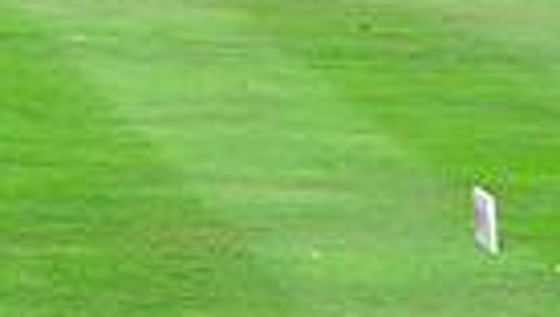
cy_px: -313
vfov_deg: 2.6
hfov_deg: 4.6
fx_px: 6824
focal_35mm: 459
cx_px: -503
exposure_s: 1/1250
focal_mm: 100
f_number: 7.1
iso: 800
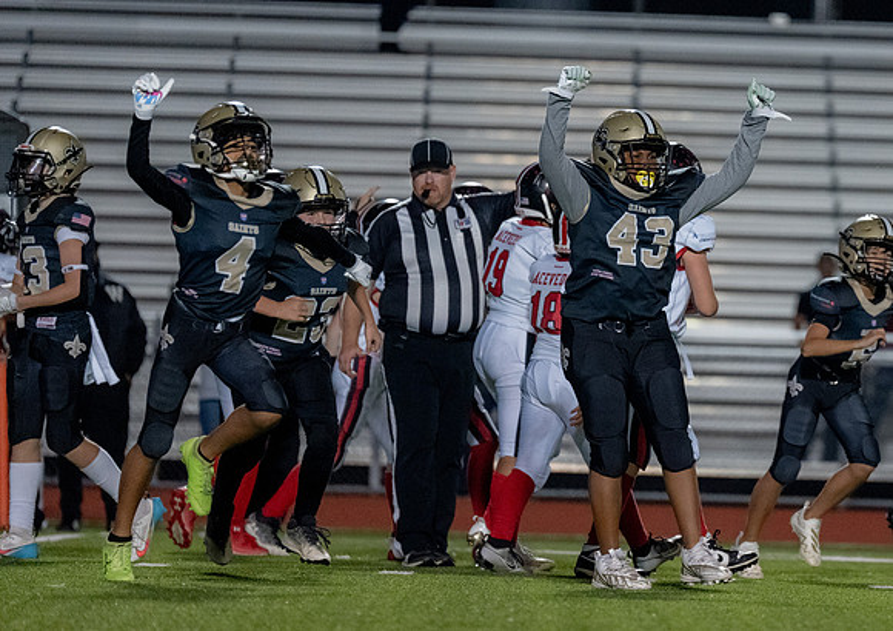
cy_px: 210
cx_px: 770
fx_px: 8636
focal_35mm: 342
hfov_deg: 5.9
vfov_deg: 4.2
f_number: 2.8
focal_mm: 200
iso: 5000
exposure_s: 1/1250
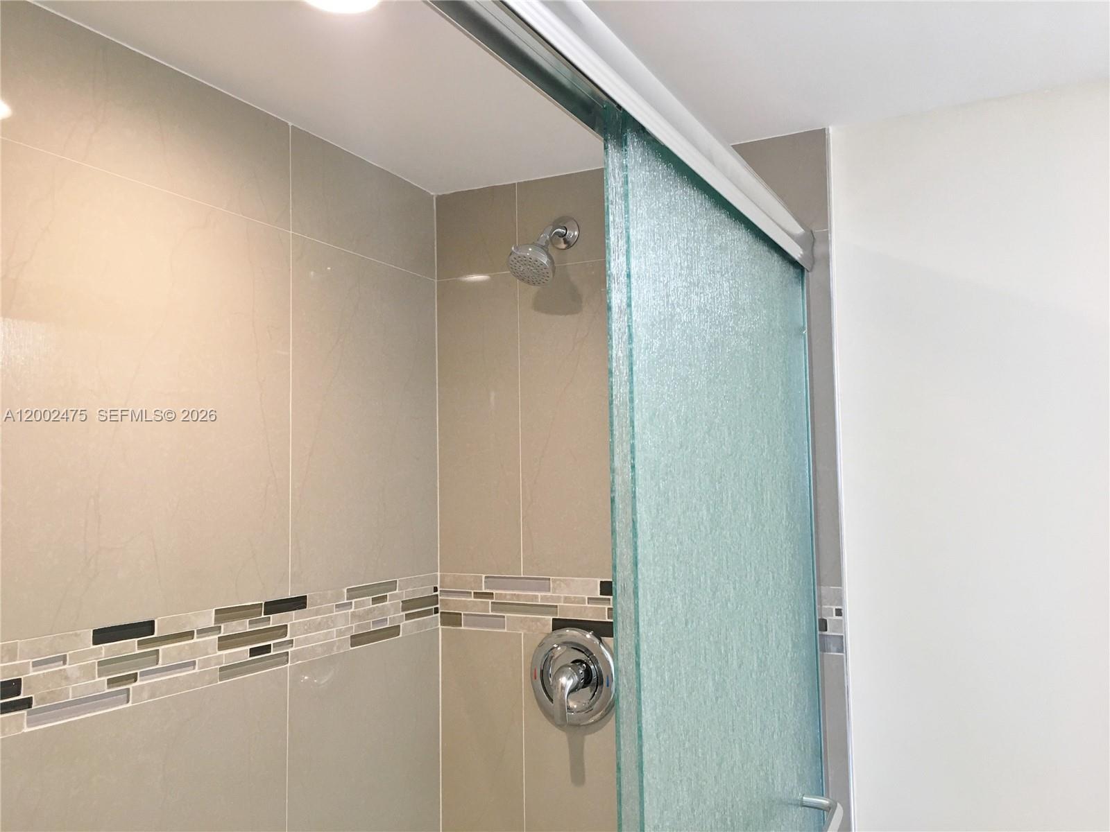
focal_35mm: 29
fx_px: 930
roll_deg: +0.2
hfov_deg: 61.7
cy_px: 416
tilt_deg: +3.6
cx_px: 555
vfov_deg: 48.2
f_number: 2.2
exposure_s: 1/30
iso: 40
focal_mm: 4.15
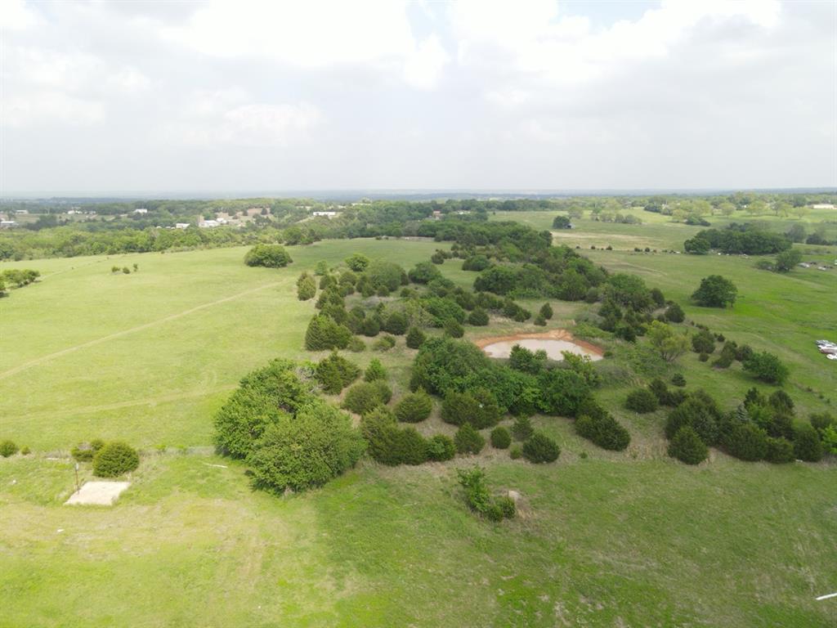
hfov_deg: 71.6
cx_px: 418
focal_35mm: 24
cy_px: 314
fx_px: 580
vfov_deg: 56.8
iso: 100
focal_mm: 4.5
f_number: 2.8
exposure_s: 1/320
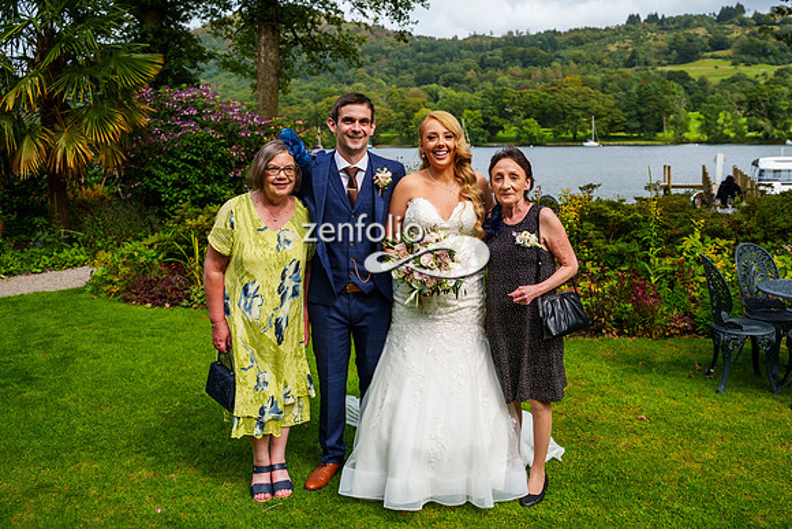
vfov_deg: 39.3
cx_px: 444
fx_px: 740
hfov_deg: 56.2
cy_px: 233
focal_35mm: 34
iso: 400
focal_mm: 30
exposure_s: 1/6400
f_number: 3.5
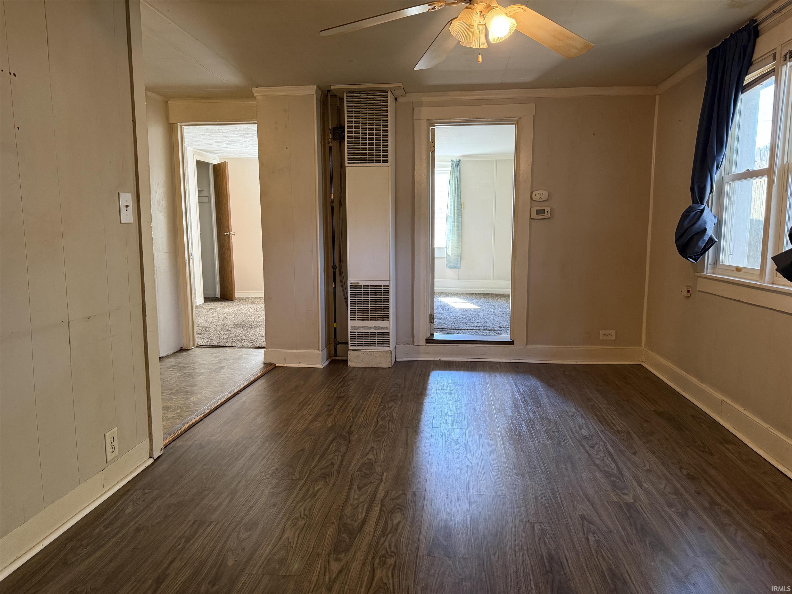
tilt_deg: -8.6
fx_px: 549
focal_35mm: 24
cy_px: 297
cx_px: 396
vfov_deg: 56.8
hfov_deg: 71.6
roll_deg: +0.8
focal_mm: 6.76
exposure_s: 1/60
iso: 400
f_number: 1.78
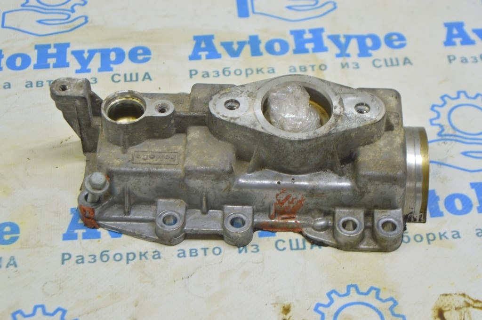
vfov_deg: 16.5
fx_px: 1104
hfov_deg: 24.6
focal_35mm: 82
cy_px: 160
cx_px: 241
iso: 400
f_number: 5.6
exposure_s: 1/20
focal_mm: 55
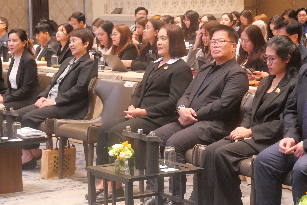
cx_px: 154
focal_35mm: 114
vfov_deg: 12.0
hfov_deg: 17.9
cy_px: 102
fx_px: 973
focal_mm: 55
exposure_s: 1/15
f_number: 5.6
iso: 3200
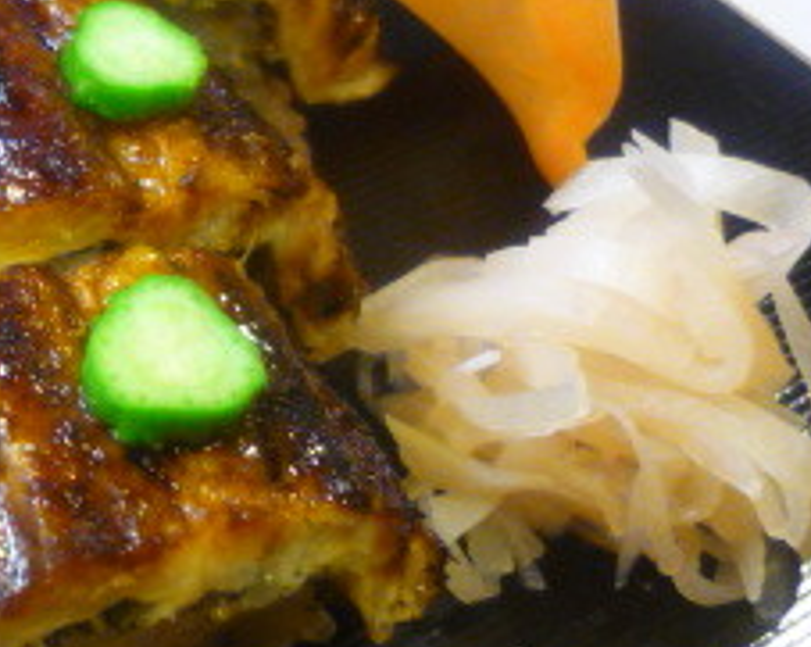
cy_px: 325
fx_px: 2181
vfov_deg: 16.9
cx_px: -207
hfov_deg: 19.6
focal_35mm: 91
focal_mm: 5.5
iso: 400
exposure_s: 1/10
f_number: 2.8
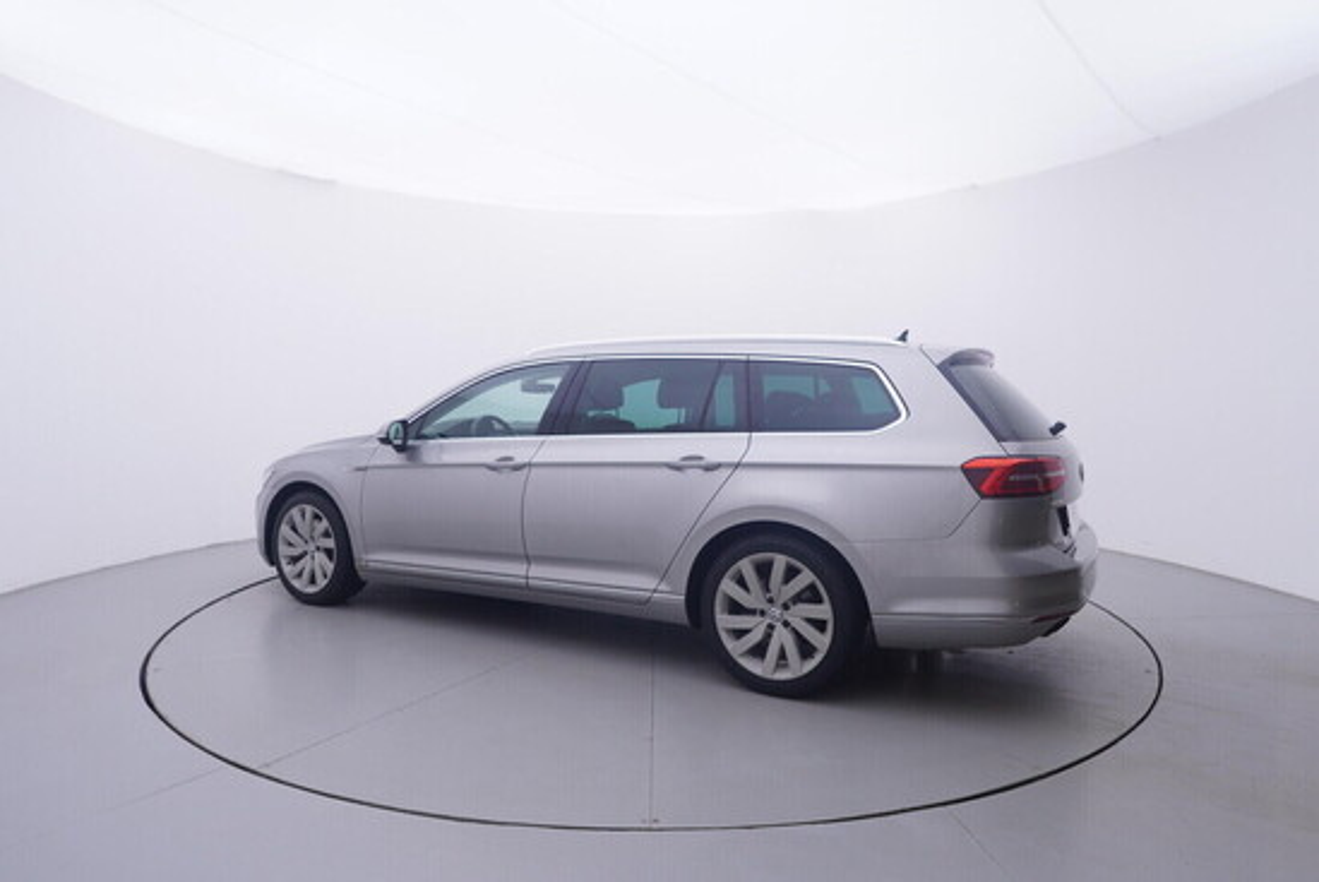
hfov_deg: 77.3
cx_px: 660
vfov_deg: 56.2
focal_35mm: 22
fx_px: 825
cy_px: 441
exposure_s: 1/80
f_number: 5
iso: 200
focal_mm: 15
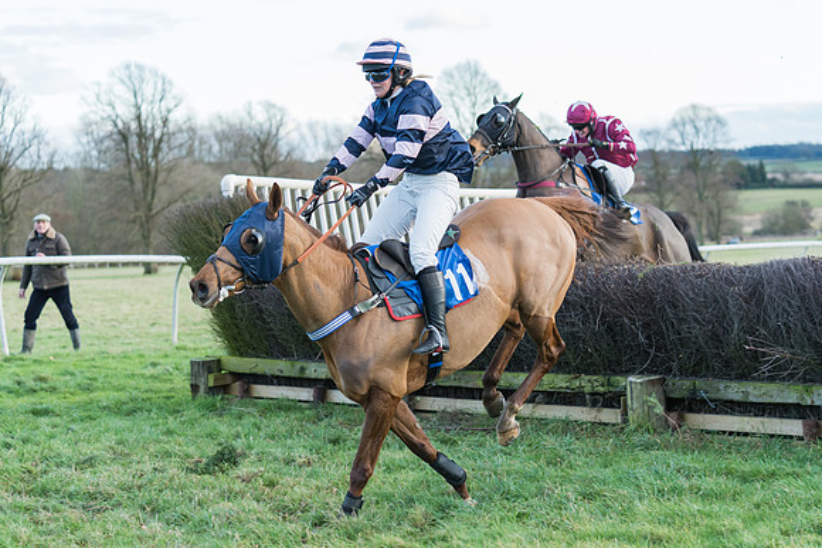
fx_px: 1912
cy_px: 265
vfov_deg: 16.3
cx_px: 476
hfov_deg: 24.2
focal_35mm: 84
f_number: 2.8
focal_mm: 70
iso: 800
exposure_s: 1/1000
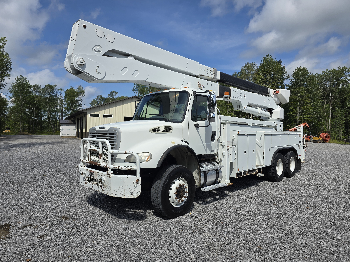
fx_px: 233
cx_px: 175
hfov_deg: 73.9
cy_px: 131
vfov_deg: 58.9
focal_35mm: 23
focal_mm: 6.3
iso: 12
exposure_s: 1/1418
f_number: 1.7
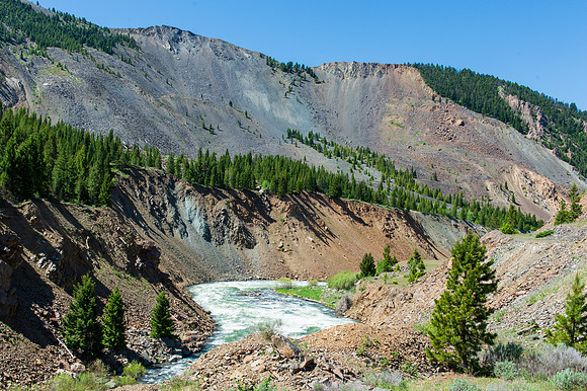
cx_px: 259
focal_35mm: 38
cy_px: 219
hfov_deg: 50.6
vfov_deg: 35.0
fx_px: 619
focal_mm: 34
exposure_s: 1/320
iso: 450
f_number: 13
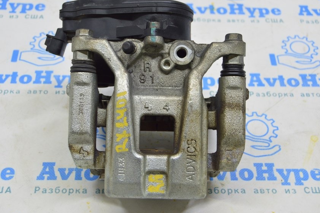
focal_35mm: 62
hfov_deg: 32.4
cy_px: 91
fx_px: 551
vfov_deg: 21.9
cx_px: 158
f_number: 5.6
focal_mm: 34
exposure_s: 1/20
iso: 400
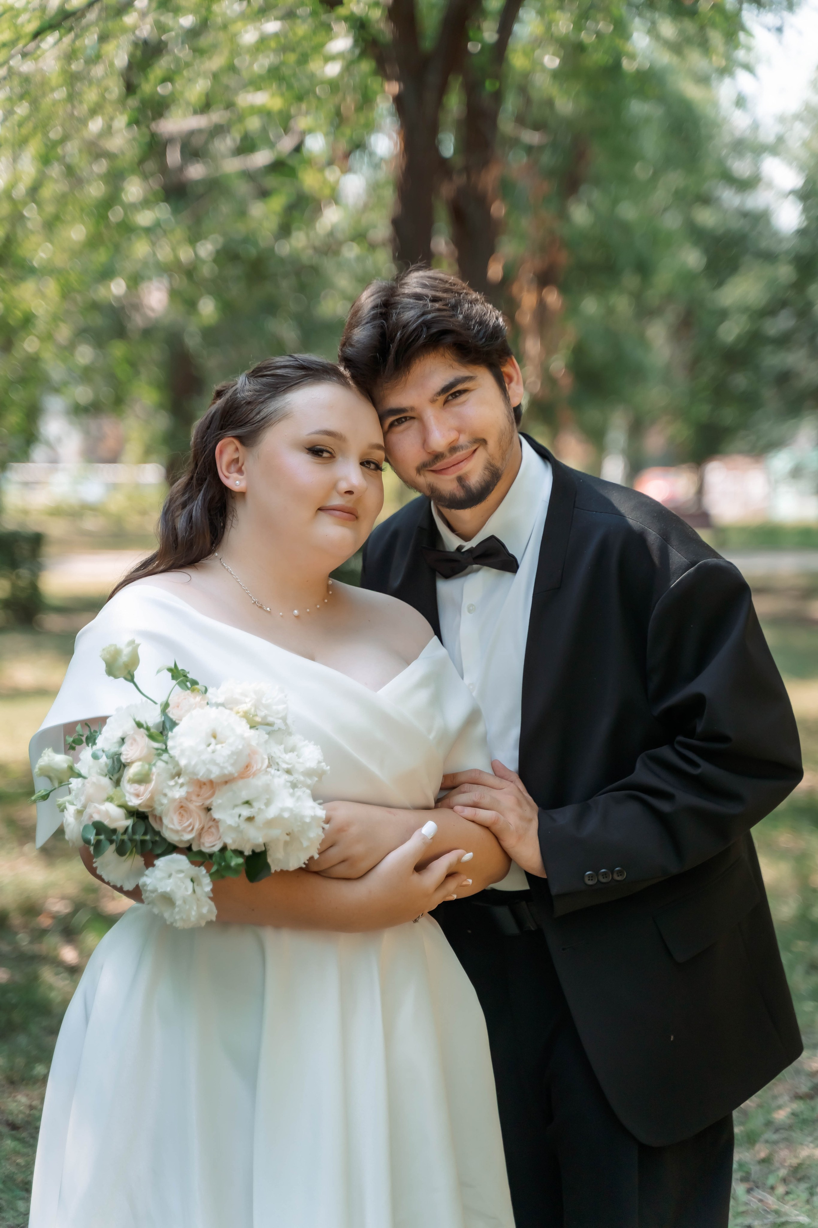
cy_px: 614
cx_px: 409
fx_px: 2556
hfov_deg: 18.2
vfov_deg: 27.0
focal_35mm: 75
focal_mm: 75
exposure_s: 1/1000
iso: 320
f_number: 3.2
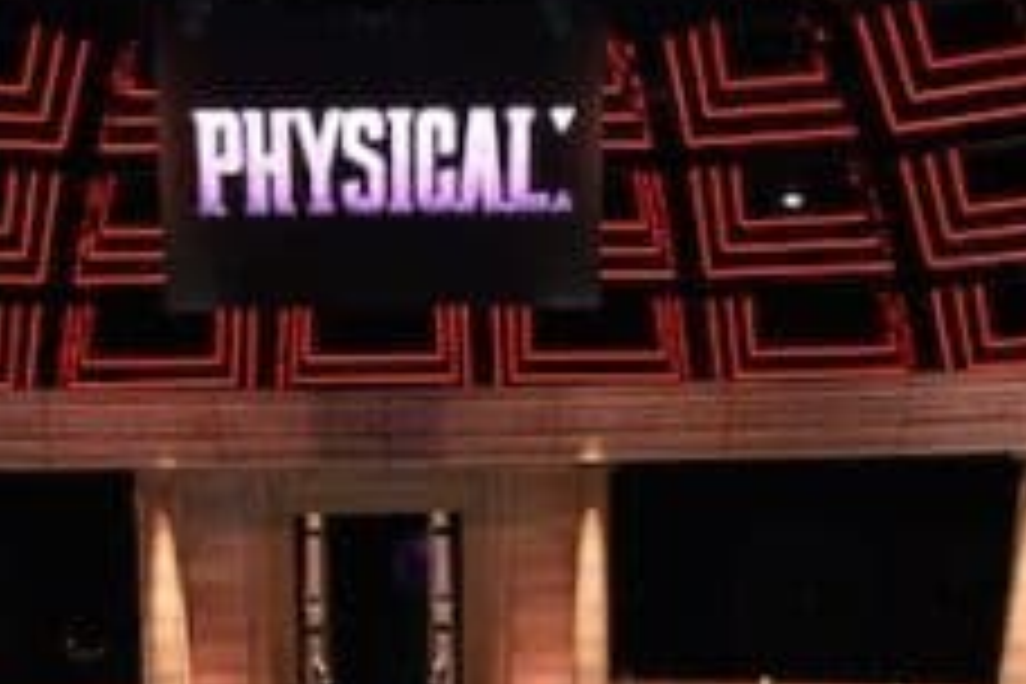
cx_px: 392
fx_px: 1795
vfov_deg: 17.9
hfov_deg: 31.8
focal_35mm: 63
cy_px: 1181
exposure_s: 1/80
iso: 4000
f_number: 7.1
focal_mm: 14
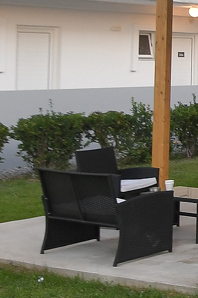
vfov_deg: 22.6
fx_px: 710
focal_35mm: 86
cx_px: 559
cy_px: -12
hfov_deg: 11.3
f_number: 6.3
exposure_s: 1/100
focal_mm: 10
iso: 400
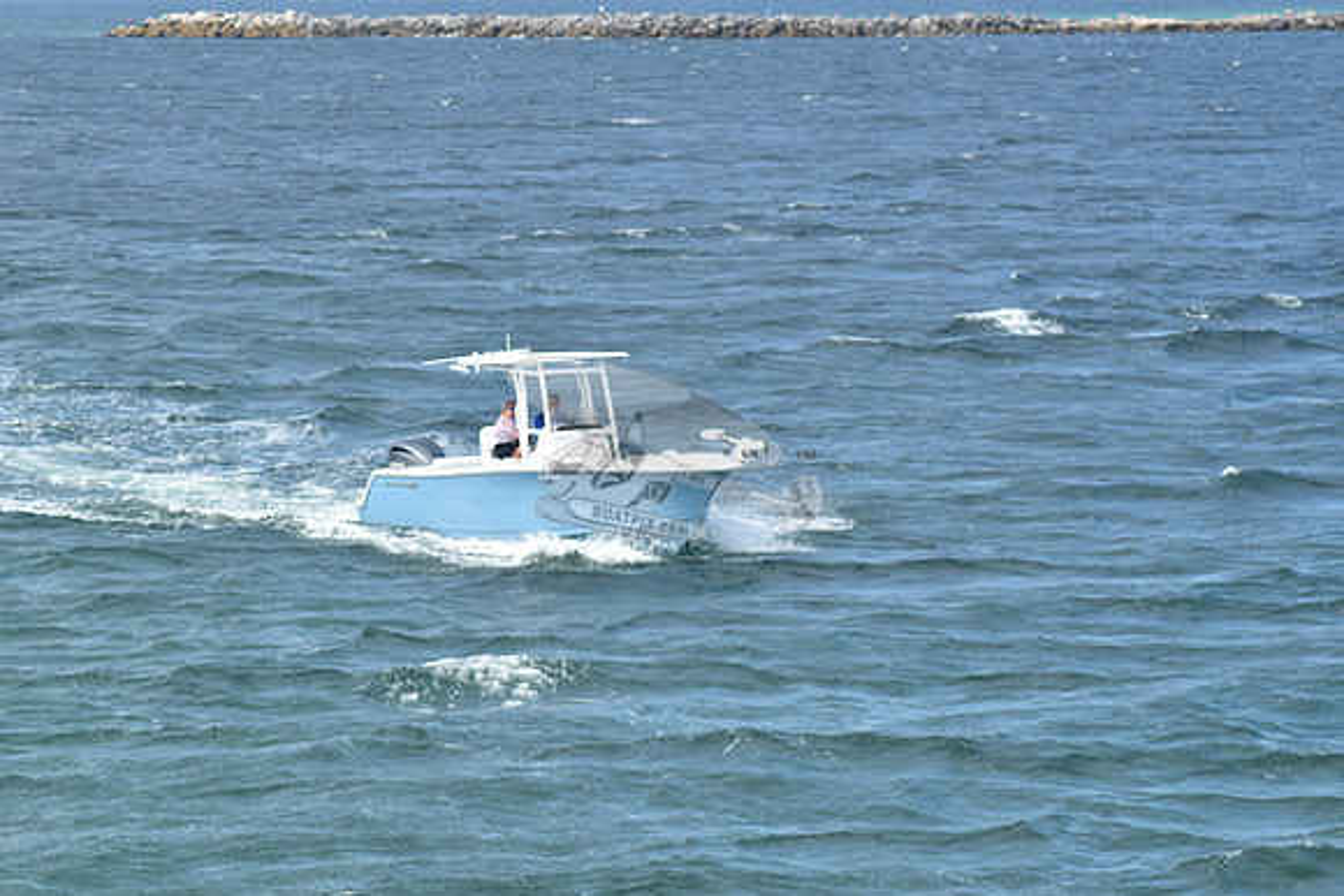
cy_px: 448
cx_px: 672
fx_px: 5153
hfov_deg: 14.9
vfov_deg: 9.9
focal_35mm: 138
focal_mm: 92
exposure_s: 1/1000
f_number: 8
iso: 400
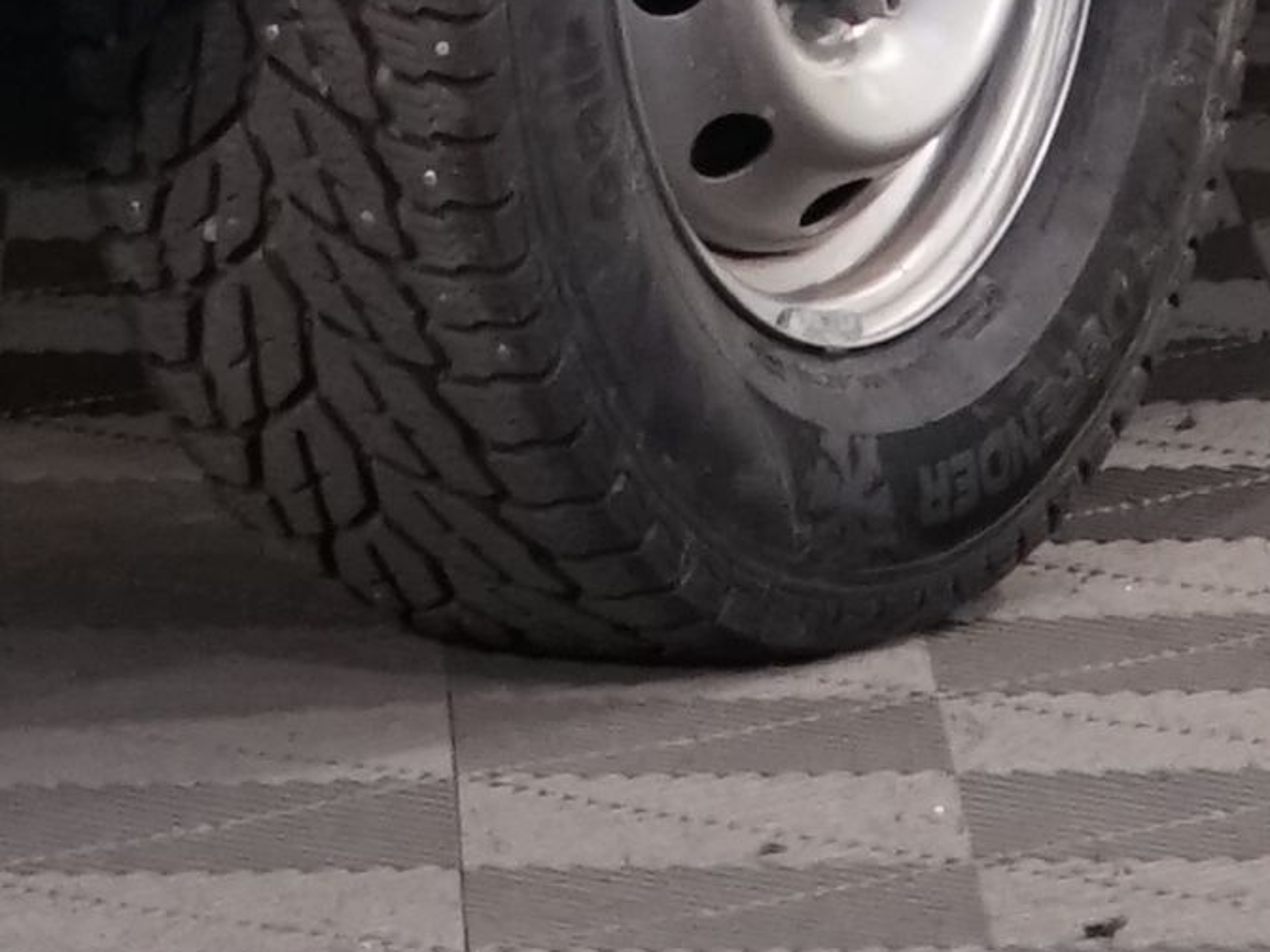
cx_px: 121
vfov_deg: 2.9
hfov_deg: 4.0
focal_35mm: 499
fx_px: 18304
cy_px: -2383
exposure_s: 1/100
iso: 1600
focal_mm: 58
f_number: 5
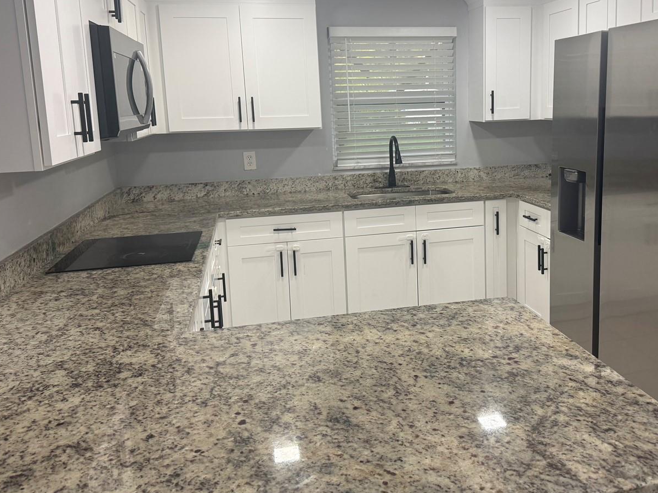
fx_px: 608
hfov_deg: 56.4
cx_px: 396
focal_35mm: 32
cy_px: 195
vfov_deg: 43.9
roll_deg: +2.3
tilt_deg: -9.5
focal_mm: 6.76
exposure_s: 1/120
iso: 160
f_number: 1.78
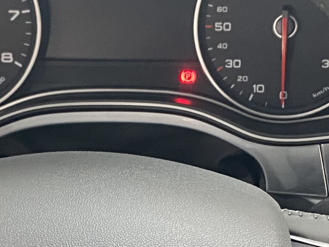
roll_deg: +2.6
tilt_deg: -34.4
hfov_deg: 17.9
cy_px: 287
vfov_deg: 13.1
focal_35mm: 110
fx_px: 1046
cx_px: 154
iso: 500
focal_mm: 4.25
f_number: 1.8
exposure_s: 1/59
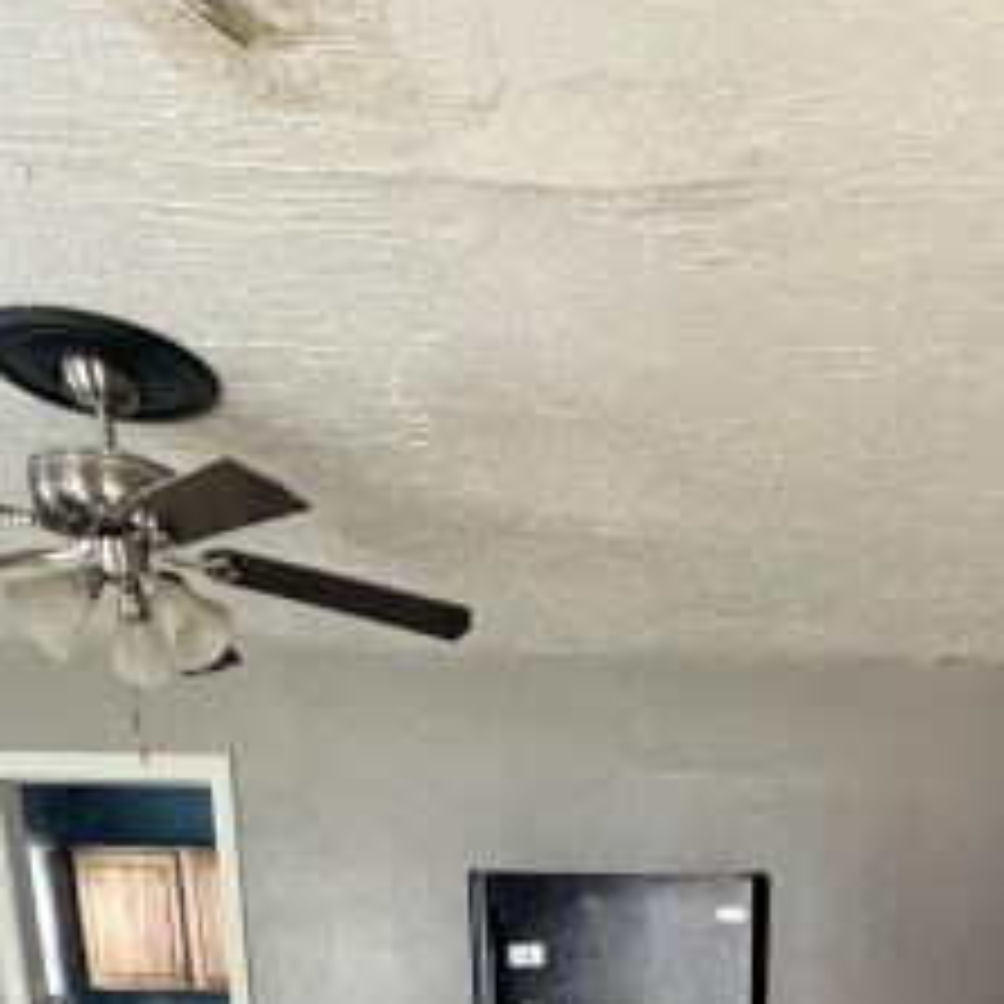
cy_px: 1380
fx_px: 1214
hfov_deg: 43.8
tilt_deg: -17.1
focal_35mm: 37
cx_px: 725
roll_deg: -1.4
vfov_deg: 31.5
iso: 400
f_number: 2.2
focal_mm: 2.22
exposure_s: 1/60
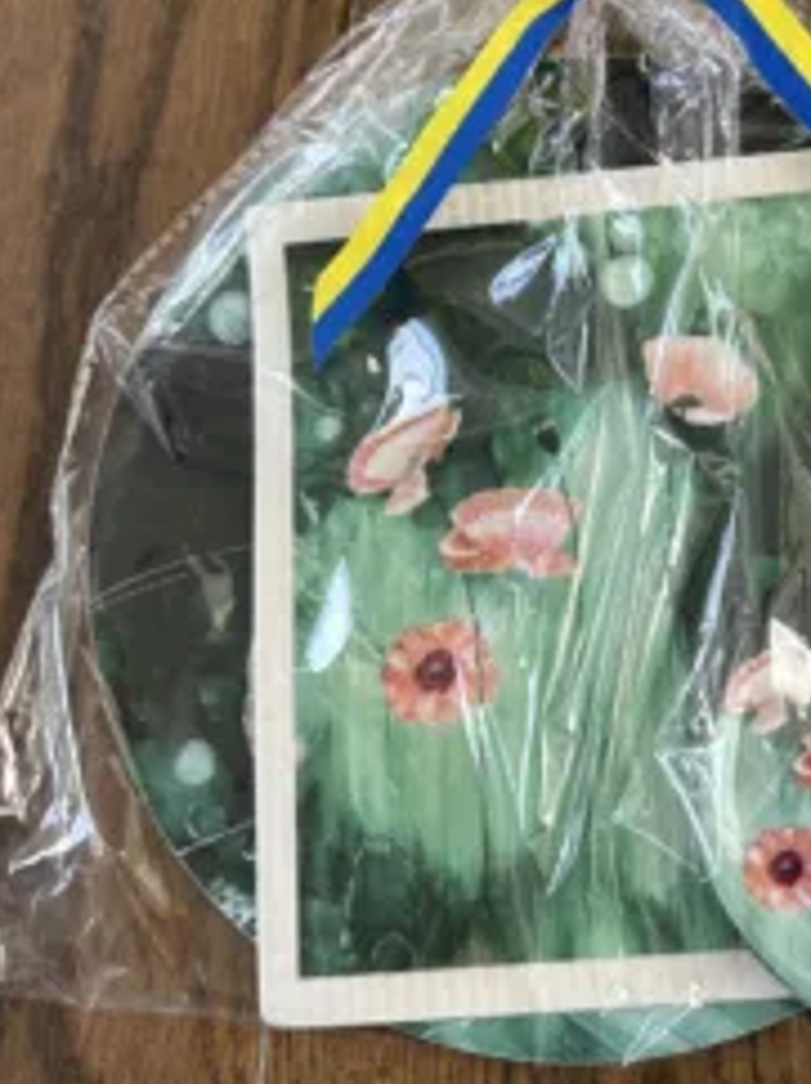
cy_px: 345
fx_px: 1346
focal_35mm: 43
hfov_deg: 32.8
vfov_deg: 43.2
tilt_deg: -76.0
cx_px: 627
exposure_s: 1/177
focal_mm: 5.7
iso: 40
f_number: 1.5
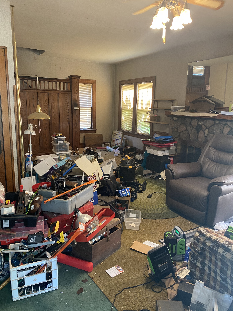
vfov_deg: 67.3
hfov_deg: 53.1
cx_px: 116
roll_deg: -2.1
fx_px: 233
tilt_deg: -10.6
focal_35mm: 26
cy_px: 156
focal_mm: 4.25
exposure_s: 1/60
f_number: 1.8
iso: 320
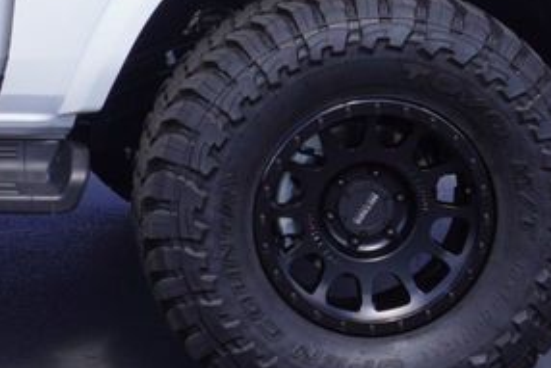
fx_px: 2876
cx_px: -170
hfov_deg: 10.7
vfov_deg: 7.3
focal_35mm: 188
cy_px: -94
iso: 100
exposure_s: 1/160
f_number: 8
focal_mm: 35
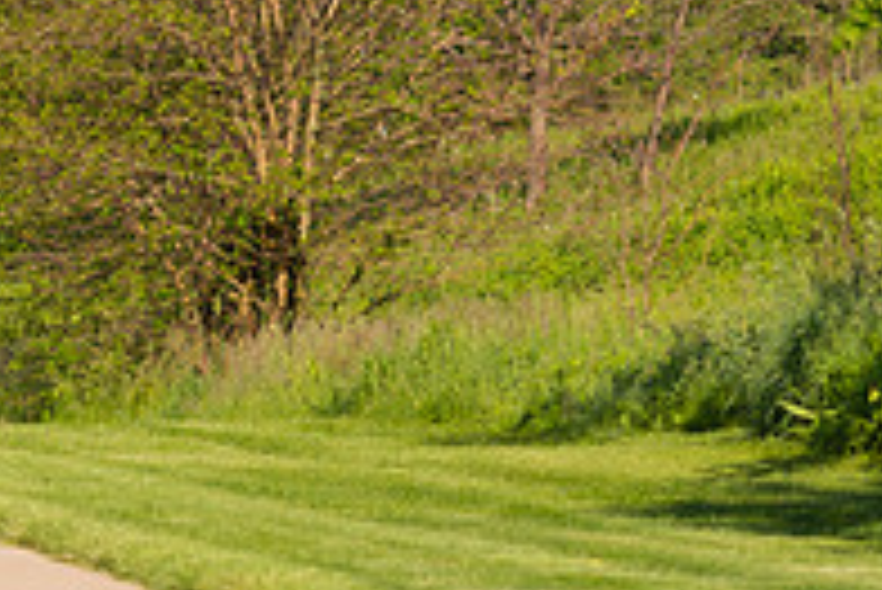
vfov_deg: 3.9
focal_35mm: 355
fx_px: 8704
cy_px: 309
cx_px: -288
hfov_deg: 5.8
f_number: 5.6
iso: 400
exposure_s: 1/2000
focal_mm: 120
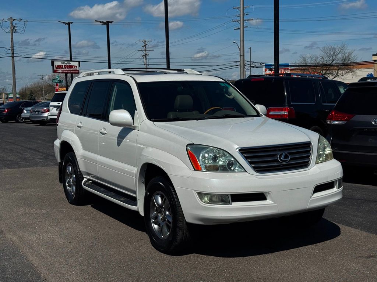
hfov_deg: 39.7
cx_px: 188
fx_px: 523
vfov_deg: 30.3
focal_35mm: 48
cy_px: 141
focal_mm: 6.76
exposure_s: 1/12500
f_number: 1.78
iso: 64
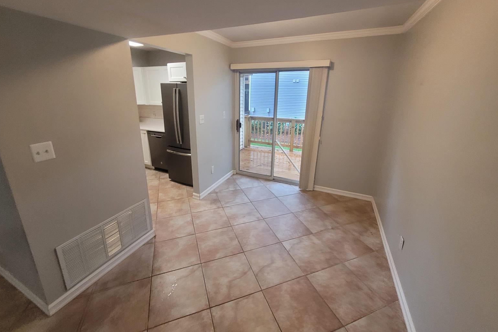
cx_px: 243
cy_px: 150
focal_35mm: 14
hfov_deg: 104.2
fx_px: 194
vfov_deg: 81.0
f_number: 2.2
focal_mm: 1.74
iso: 320
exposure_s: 1/39
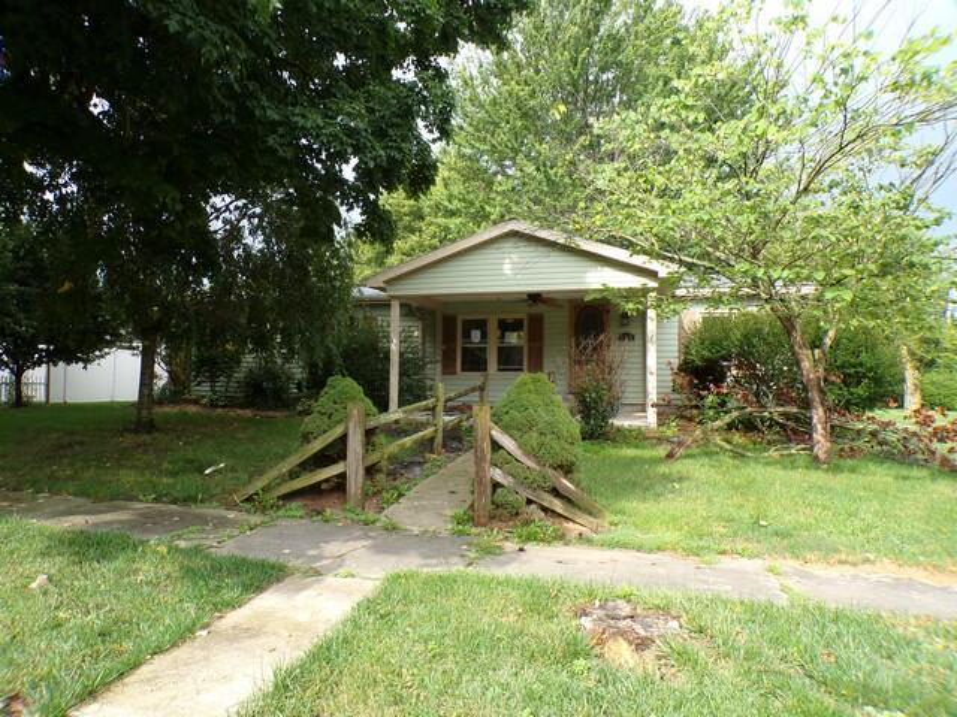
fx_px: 664
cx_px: 478
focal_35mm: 24
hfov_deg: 71.6
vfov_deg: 56.8
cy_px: 358
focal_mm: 4.3
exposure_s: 1/140
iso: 100
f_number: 4.4
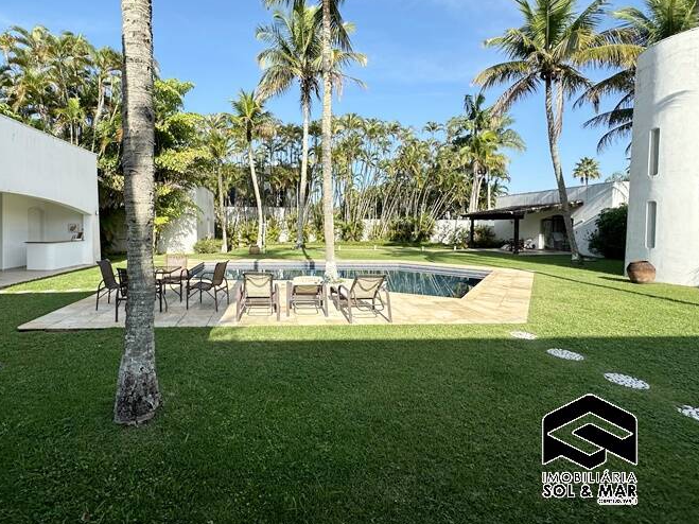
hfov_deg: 90.0
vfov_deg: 74.3
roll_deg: -1.0
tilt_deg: -0.2
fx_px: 343
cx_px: 282
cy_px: 227
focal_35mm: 17
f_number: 2.2
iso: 50
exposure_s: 1/1221
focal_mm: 2.22
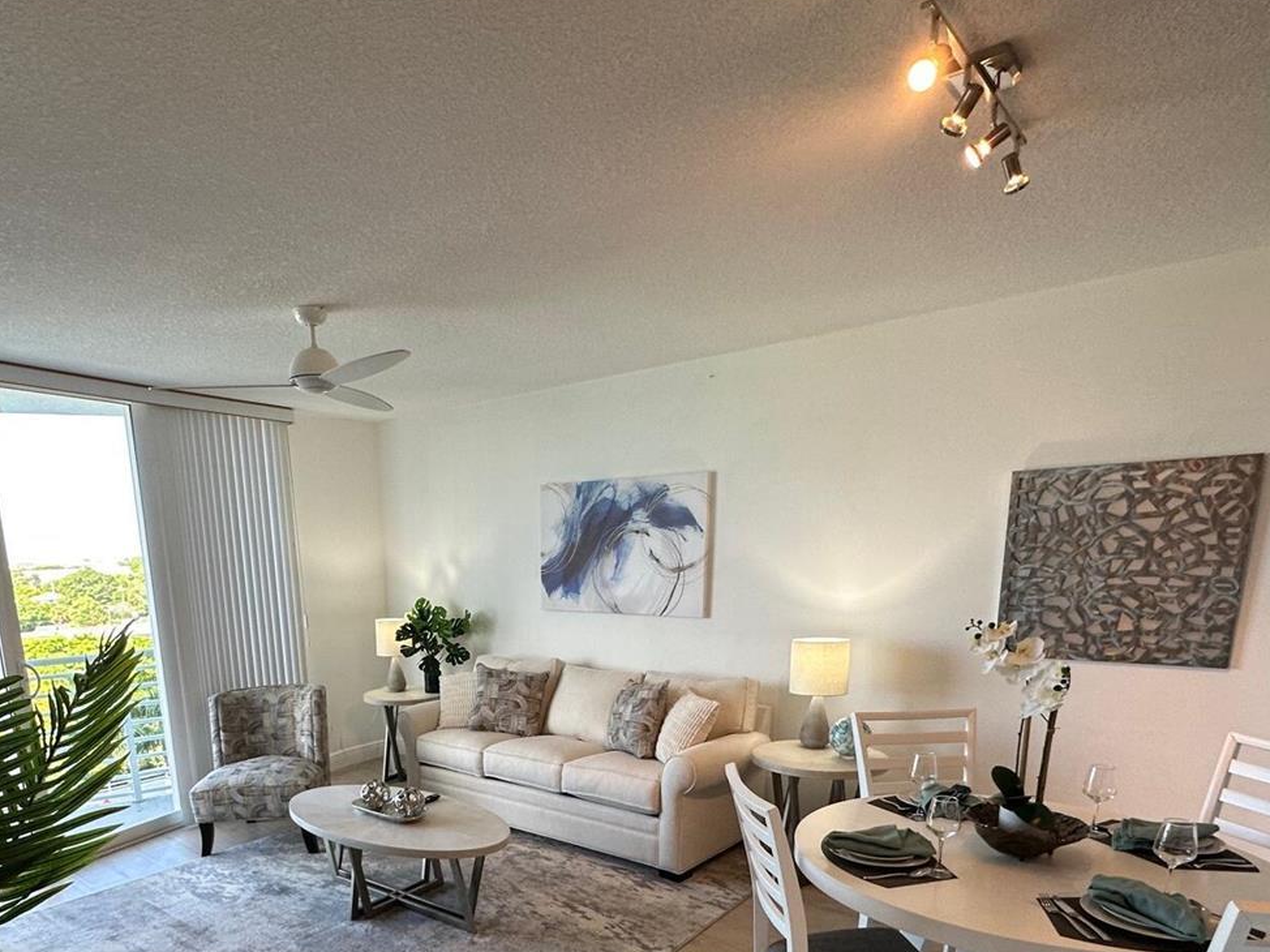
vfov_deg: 55.3
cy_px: 743
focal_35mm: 23
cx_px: 477
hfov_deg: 72.7
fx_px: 844
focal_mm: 2.22
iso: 100
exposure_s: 1/120
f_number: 2.2
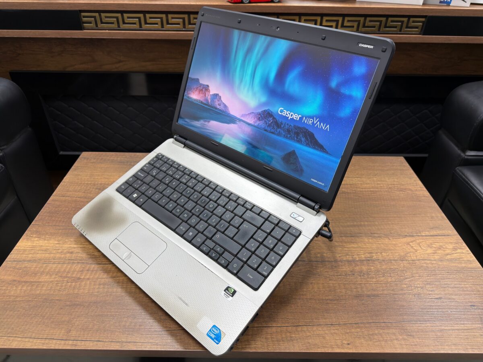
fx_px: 335
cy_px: 181
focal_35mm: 24
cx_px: 242
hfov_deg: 71.6
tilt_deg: -35.5
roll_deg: -0.5
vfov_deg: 56.8
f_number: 1.78
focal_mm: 6.76
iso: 125
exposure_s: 1/50
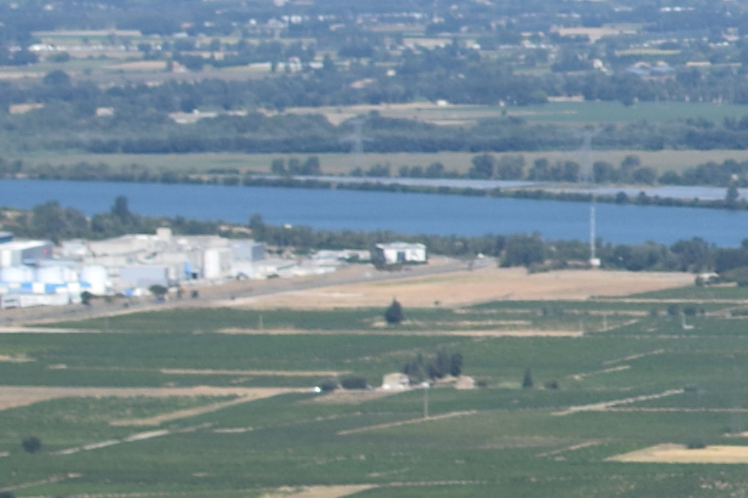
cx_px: 2173
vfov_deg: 3.8
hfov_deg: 5.4
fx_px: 7446
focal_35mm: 358
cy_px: -306
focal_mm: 35
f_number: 3.2
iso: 200
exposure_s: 1/4000
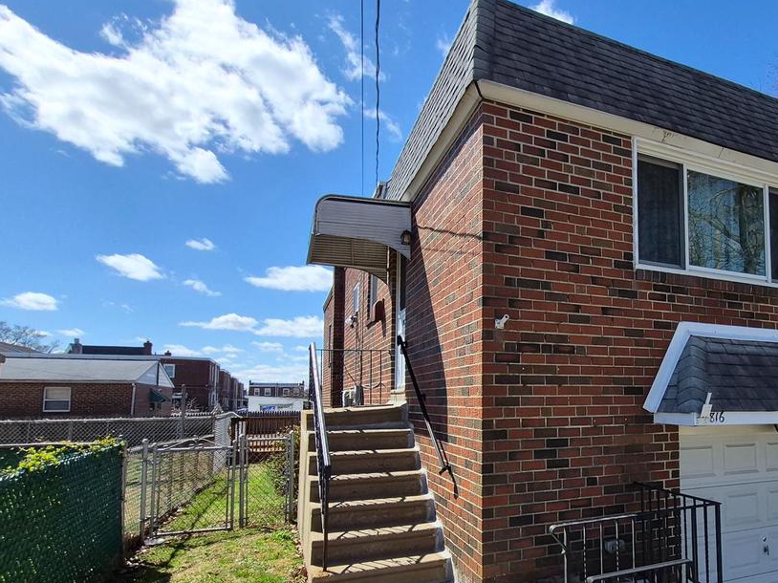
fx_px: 517
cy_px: 355
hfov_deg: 69.9
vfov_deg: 58.3
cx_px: 567
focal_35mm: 23
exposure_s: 1/2456
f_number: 2.2
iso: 40
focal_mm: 1.74
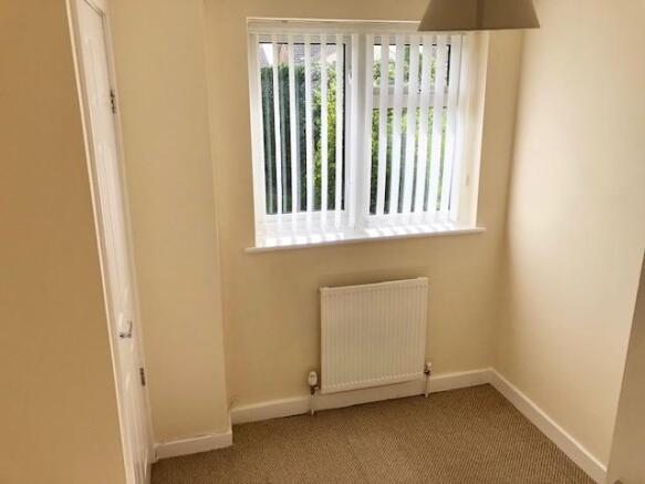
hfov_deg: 63.5
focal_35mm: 28
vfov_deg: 49.7
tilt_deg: -17.6
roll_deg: +0.7
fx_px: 522
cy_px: 242
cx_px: 322
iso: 20
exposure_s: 1/615
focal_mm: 3.99
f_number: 1.8
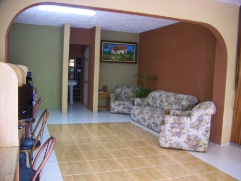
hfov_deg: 51.4
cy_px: 90
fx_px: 251
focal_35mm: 36
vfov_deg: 39.7
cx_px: 120
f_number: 2.8
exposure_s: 1/20
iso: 400
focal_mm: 5.85
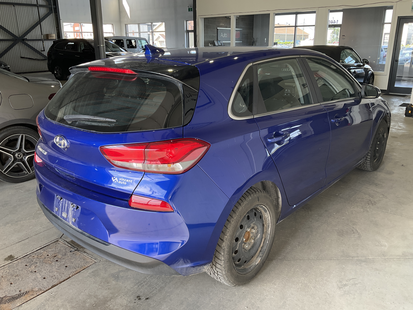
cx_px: 206
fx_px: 346
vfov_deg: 48.2
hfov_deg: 61.7
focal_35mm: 29
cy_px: 155
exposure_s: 1/122
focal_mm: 3
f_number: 1.8
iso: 32
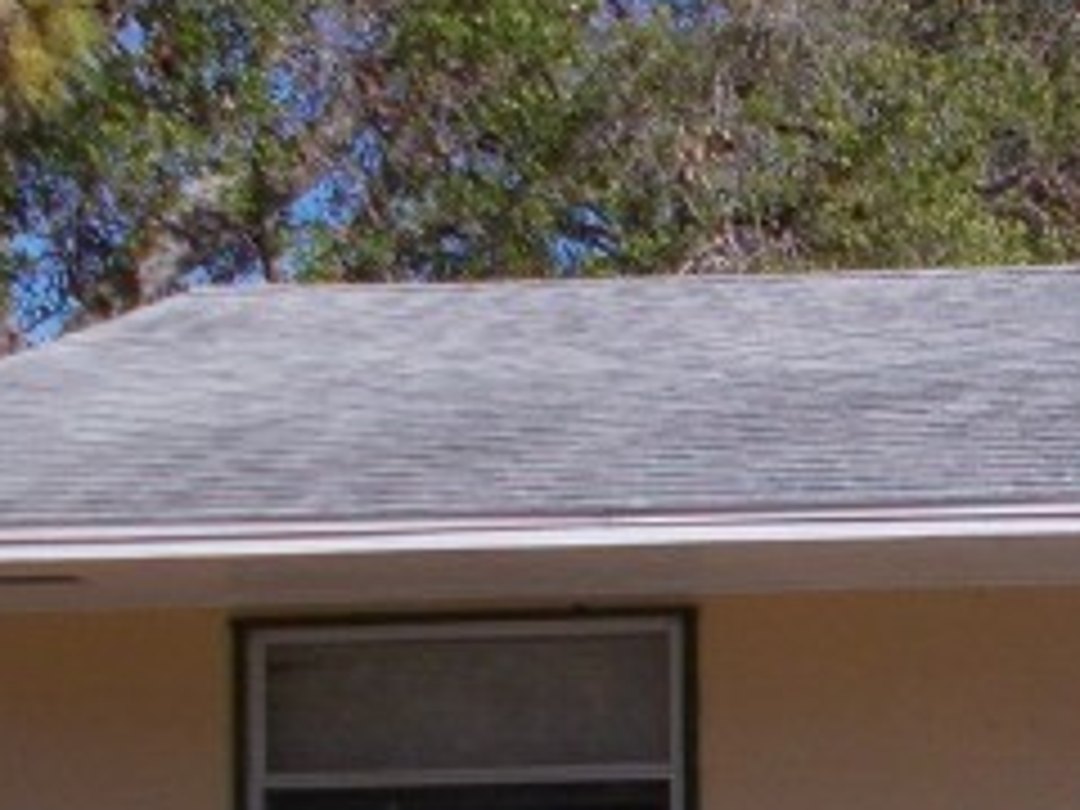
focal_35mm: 111
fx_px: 3463
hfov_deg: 16.8
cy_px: 896
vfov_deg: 13.1
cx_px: 1359
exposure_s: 1/160
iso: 80
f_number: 8
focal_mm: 4.6
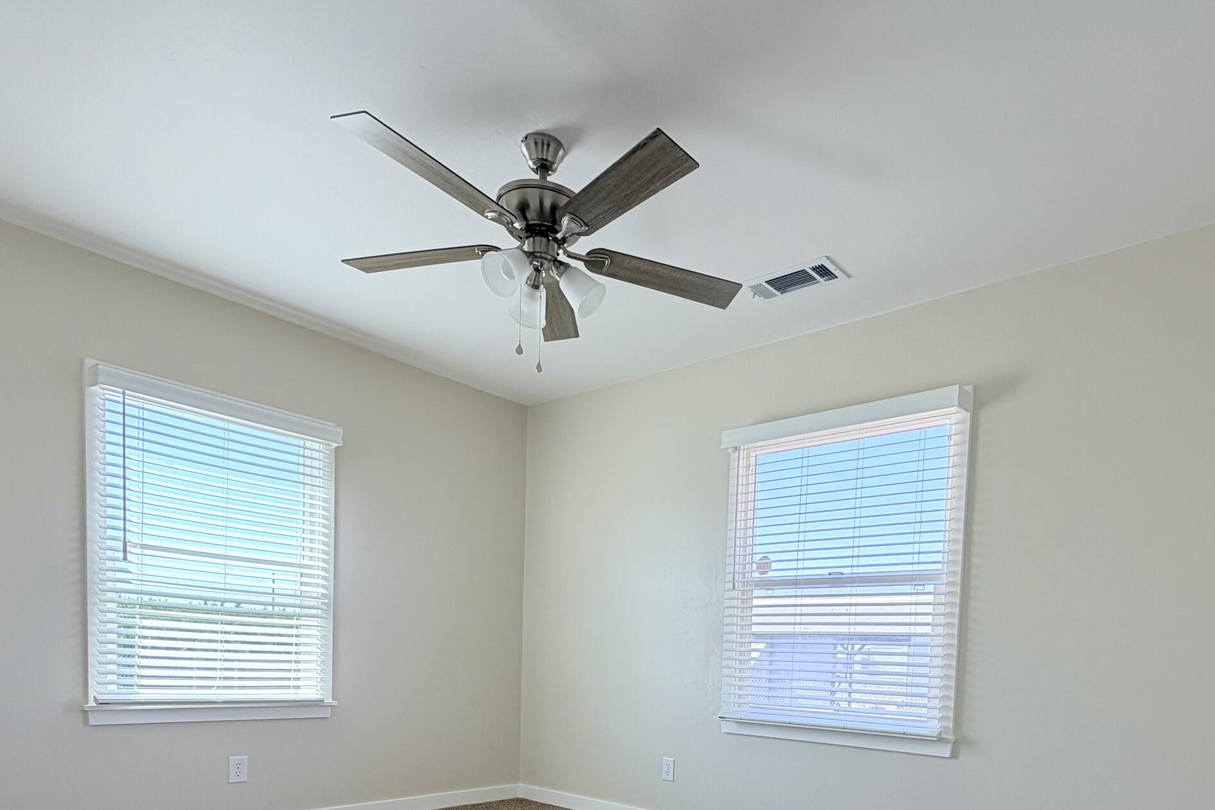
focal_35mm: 23
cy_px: 704
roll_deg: -1.5
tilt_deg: -3.1
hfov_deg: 75.6
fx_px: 776
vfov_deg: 50.0
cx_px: 704
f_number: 2.2
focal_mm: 2.22
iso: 64
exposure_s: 1/133
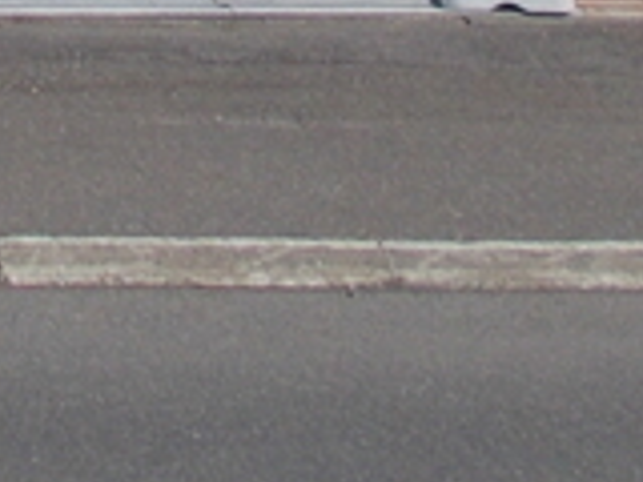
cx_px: -273
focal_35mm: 195
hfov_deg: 9.9
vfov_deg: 6.7
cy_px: -1137
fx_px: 3622
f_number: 3.2
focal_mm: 4.6
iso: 80
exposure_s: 1/1250
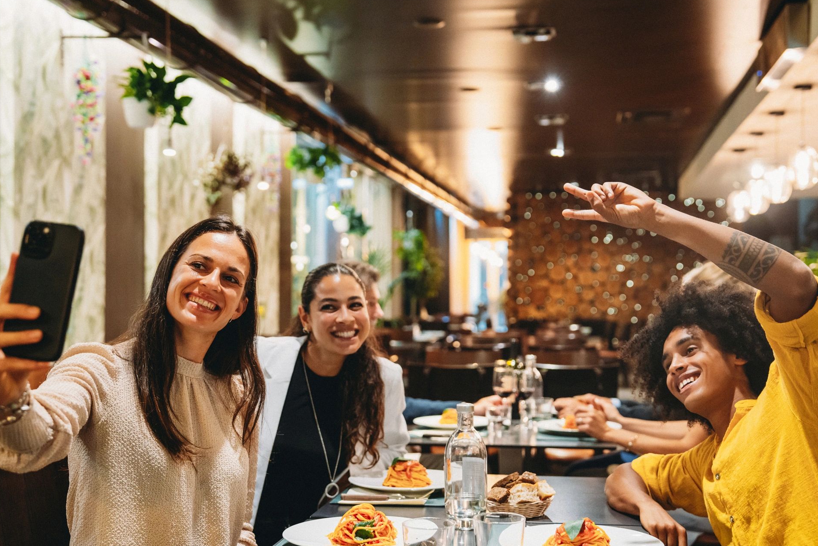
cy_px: 272
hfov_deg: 41.9
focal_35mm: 47
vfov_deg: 28.7
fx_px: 1068
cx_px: 447
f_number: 2.8
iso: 4000
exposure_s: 1/80
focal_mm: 42
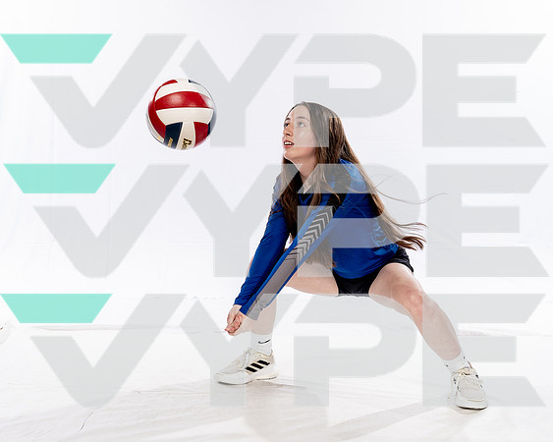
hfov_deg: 38.6
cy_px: 209
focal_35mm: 48
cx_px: 267
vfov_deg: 31.3
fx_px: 789
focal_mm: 31
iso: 160
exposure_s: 1/250
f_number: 5.6
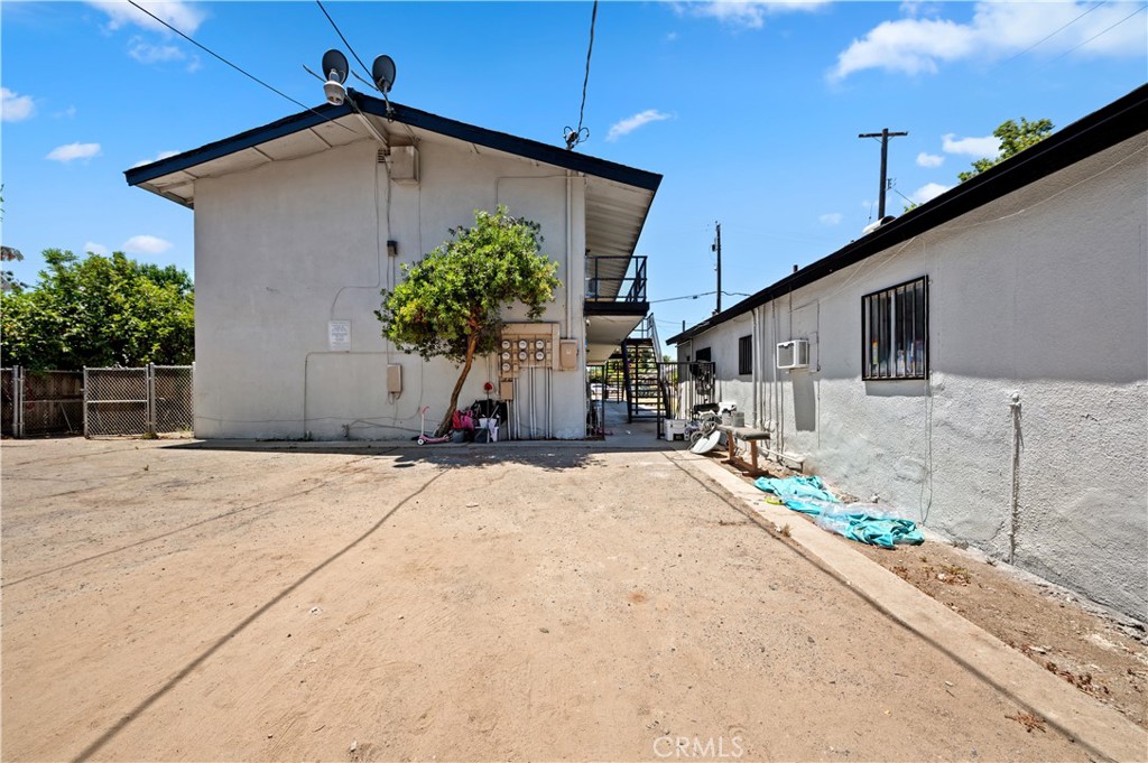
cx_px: 574
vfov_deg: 81.1
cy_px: 382
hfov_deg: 104.3
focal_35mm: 14
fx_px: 446
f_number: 9
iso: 250
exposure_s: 1/160
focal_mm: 14
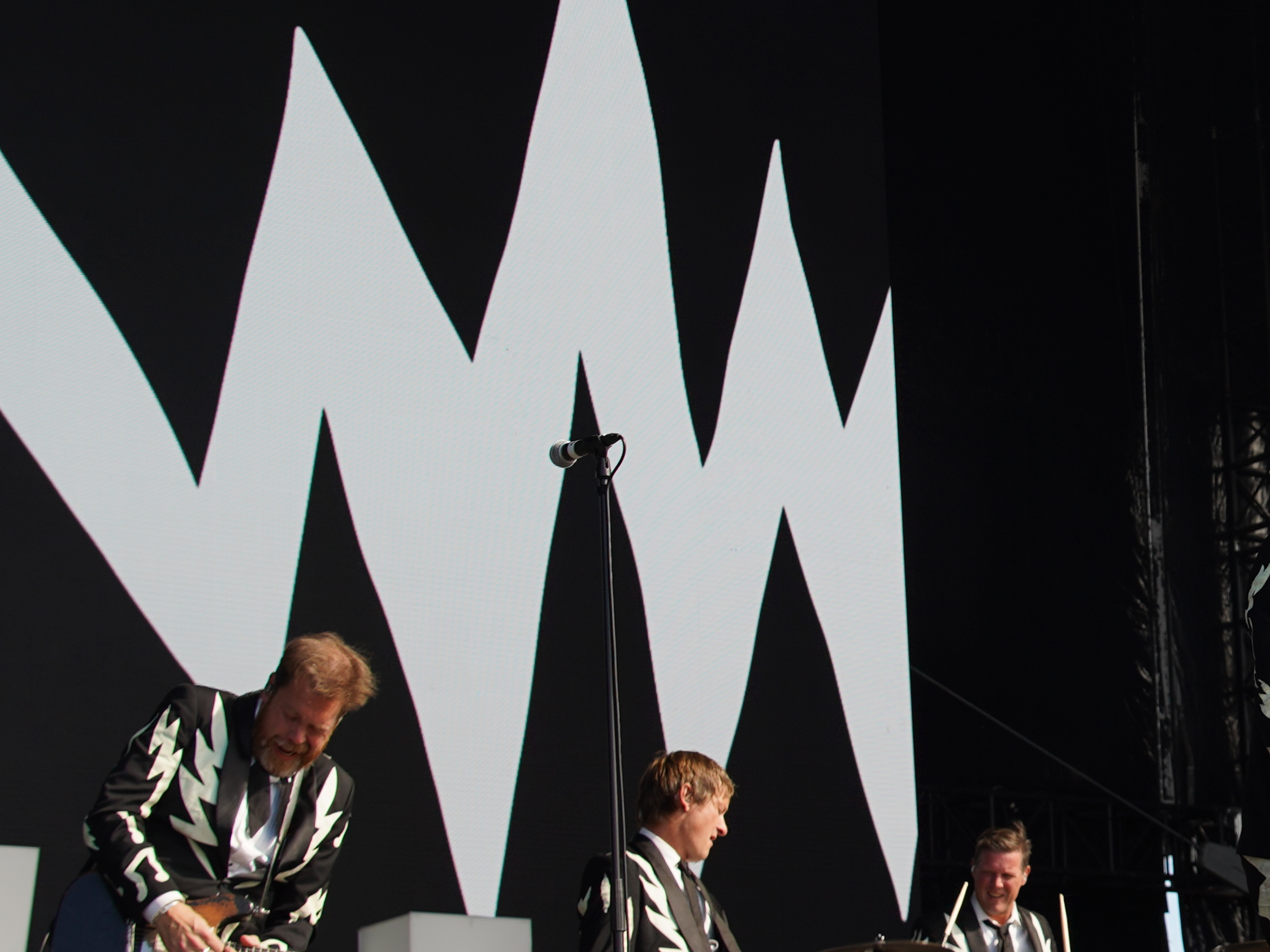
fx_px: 3485
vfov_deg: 15.6
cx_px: 1424
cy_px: 520
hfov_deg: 19.7
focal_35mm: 95
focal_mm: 37
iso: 100
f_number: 6.3
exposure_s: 1/250
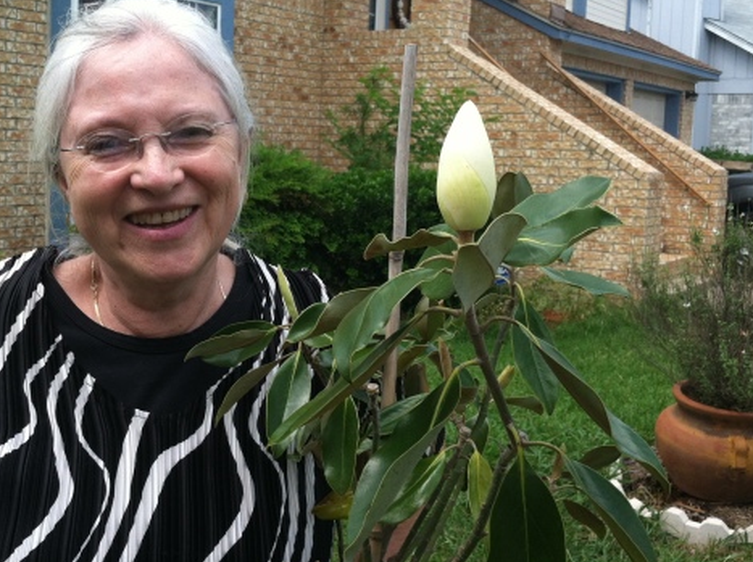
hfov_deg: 39.6
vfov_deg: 30.2
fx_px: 1043
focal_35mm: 48
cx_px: 308
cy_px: 246
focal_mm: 3.85
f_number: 2.8
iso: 80
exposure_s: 1/429
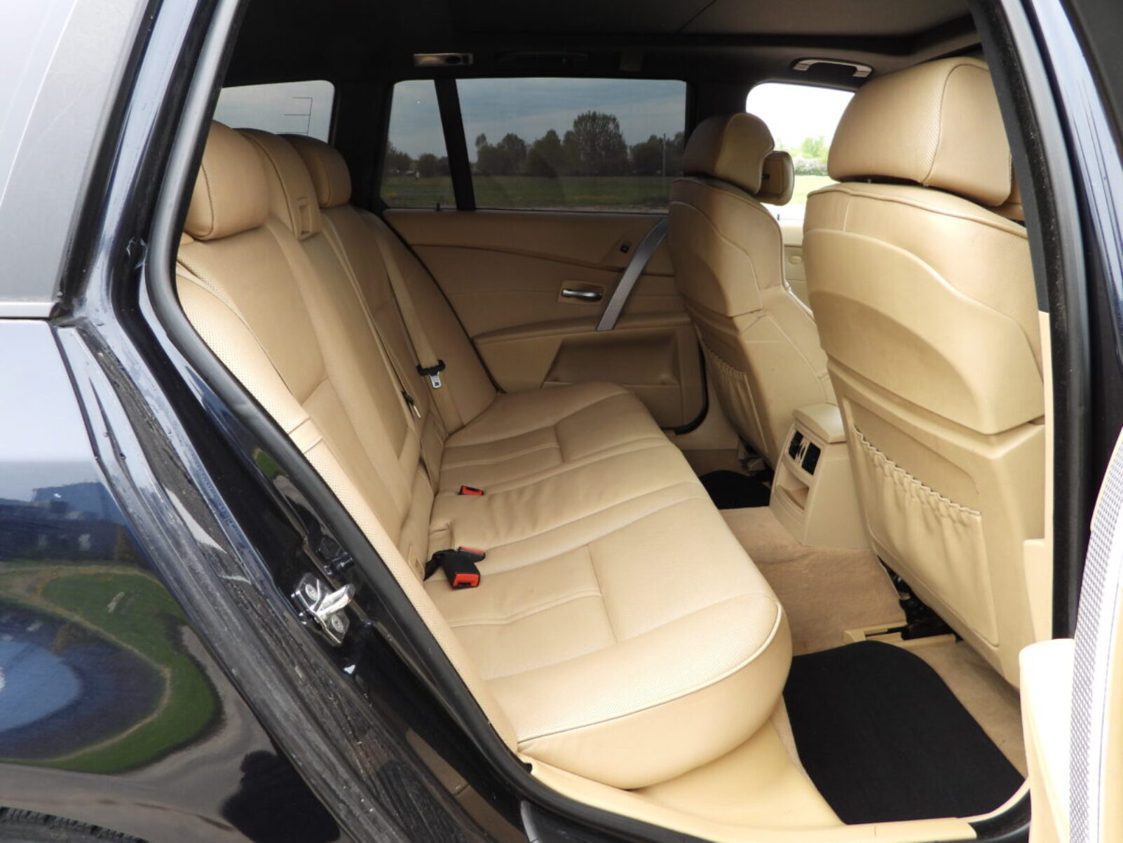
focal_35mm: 24
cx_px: 562
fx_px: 779
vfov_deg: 56.8
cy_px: 422
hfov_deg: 71.6
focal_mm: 4.3
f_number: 2.8
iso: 100
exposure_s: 1/125
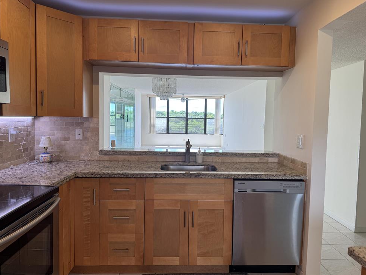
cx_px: 188
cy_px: 134
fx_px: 264
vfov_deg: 54.9
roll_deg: -0.7
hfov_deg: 69.4
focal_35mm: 25
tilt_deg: -2.5
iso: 64
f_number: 1.78
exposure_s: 1/151
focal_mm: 6.76
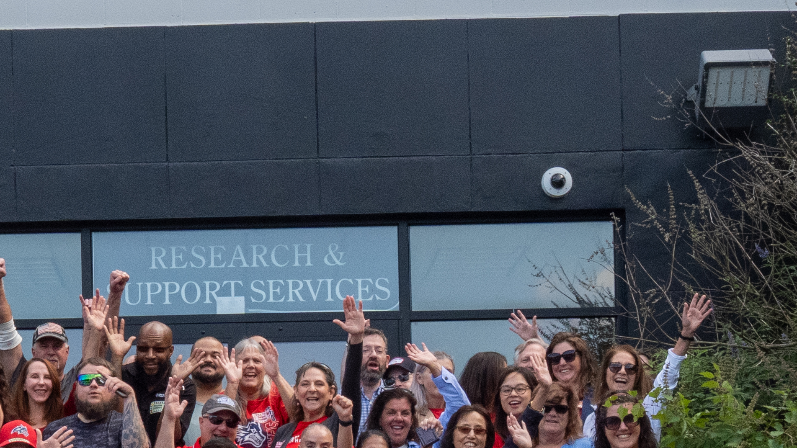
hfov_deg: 19.2
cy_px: 672
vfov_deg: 10.5
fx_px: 2352
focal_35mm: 111
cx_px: 254
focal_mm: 33.7
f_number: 16
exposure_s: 1/500
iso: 2500
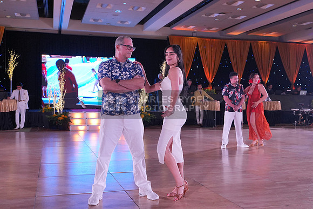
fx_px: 339
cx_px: 156
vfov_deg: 34.2
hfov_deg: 49.5
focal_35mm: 39
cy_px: 104
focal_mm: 26
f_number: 4
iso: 2000
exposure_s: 1/400
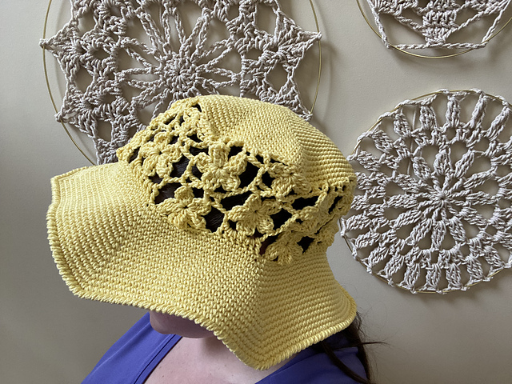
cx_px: 256
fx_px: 340
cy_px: 192
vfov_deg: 58.9
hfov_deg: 73.9
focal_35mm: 23
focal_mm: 2.71
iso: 125
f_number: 2.2
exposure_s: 1/60
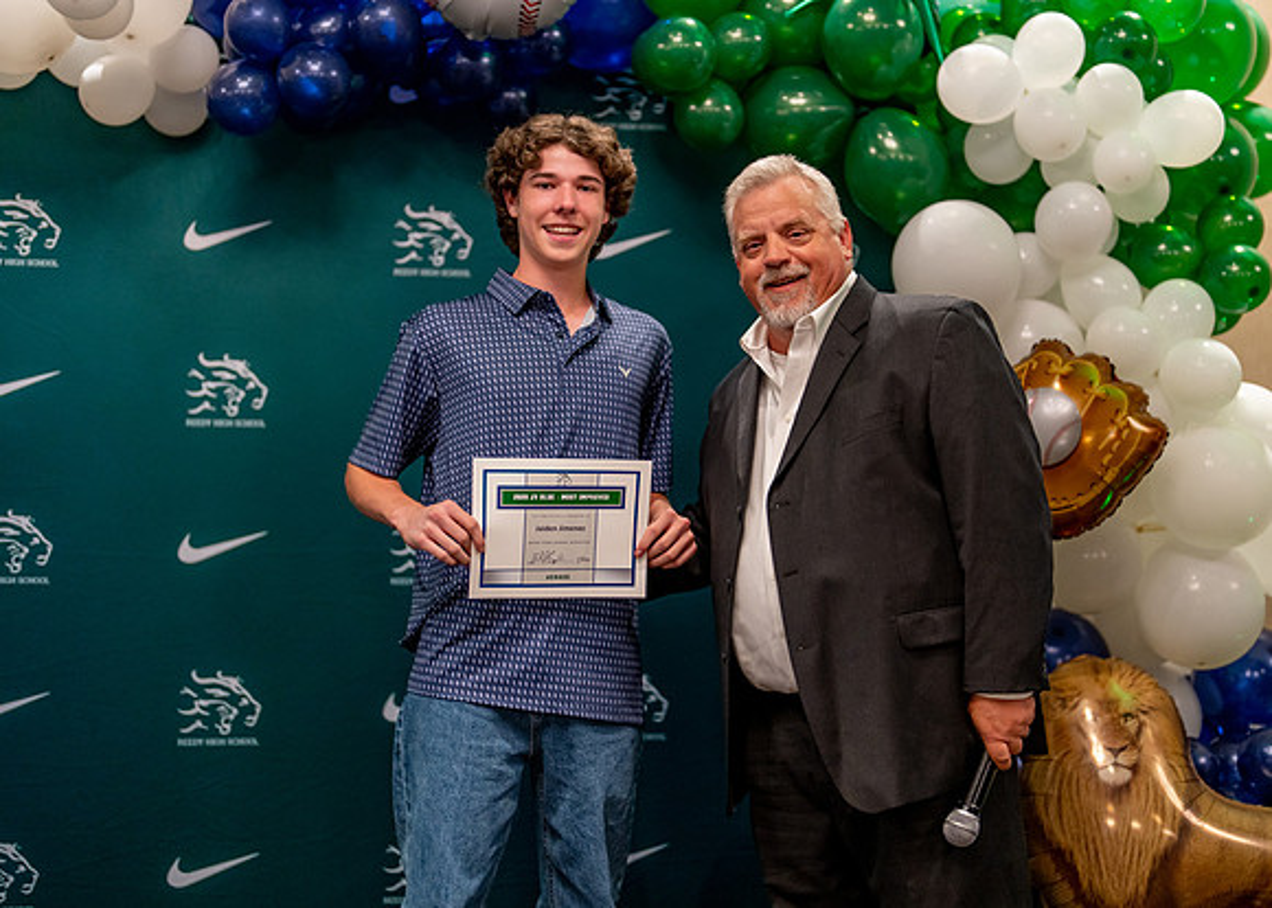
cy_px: 454
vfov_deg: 26.1
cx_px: 694
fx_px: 1956
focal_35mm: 54
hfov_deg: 36.0
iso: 800
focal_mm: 50
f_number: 1.2
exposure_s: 1/320
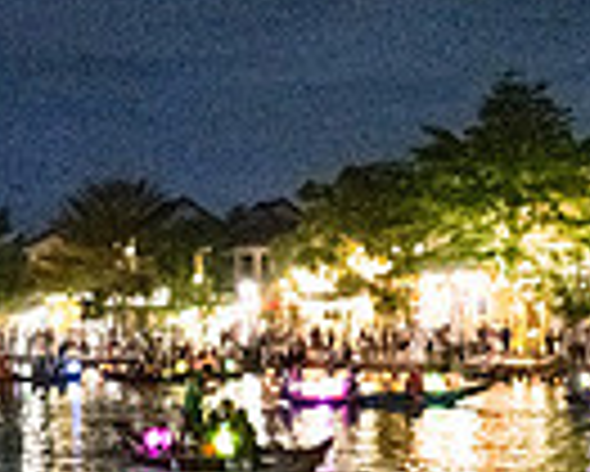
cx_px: 641
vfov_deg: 11.0
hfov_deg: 13.6
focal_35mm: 139
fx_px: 2429
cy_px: 475
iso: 4000
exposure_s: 1/100
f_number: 2.8
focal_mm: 26
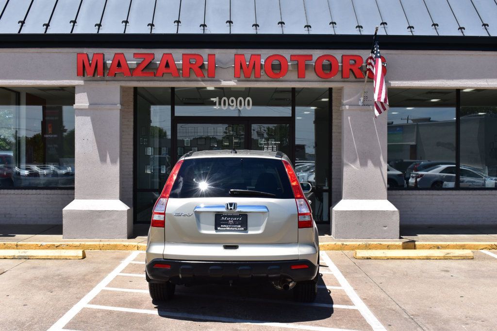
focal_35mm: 45
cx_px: 248
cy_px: 166
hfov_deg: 43.6
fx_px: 621
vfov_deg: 29.8
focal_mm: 30
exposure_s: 1/500
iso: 360
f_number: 11
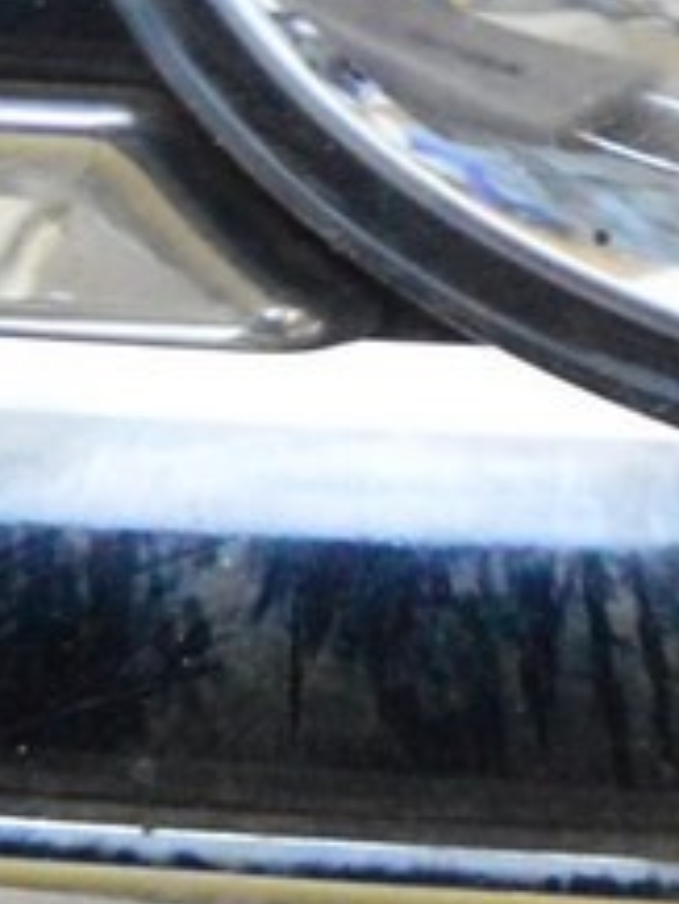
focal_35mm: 170
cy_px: -269
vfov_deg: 11.3
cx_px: 1616
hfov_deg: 8.1
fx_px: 4449
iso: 6400
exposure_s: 1/80
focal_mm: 25
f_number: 4.5
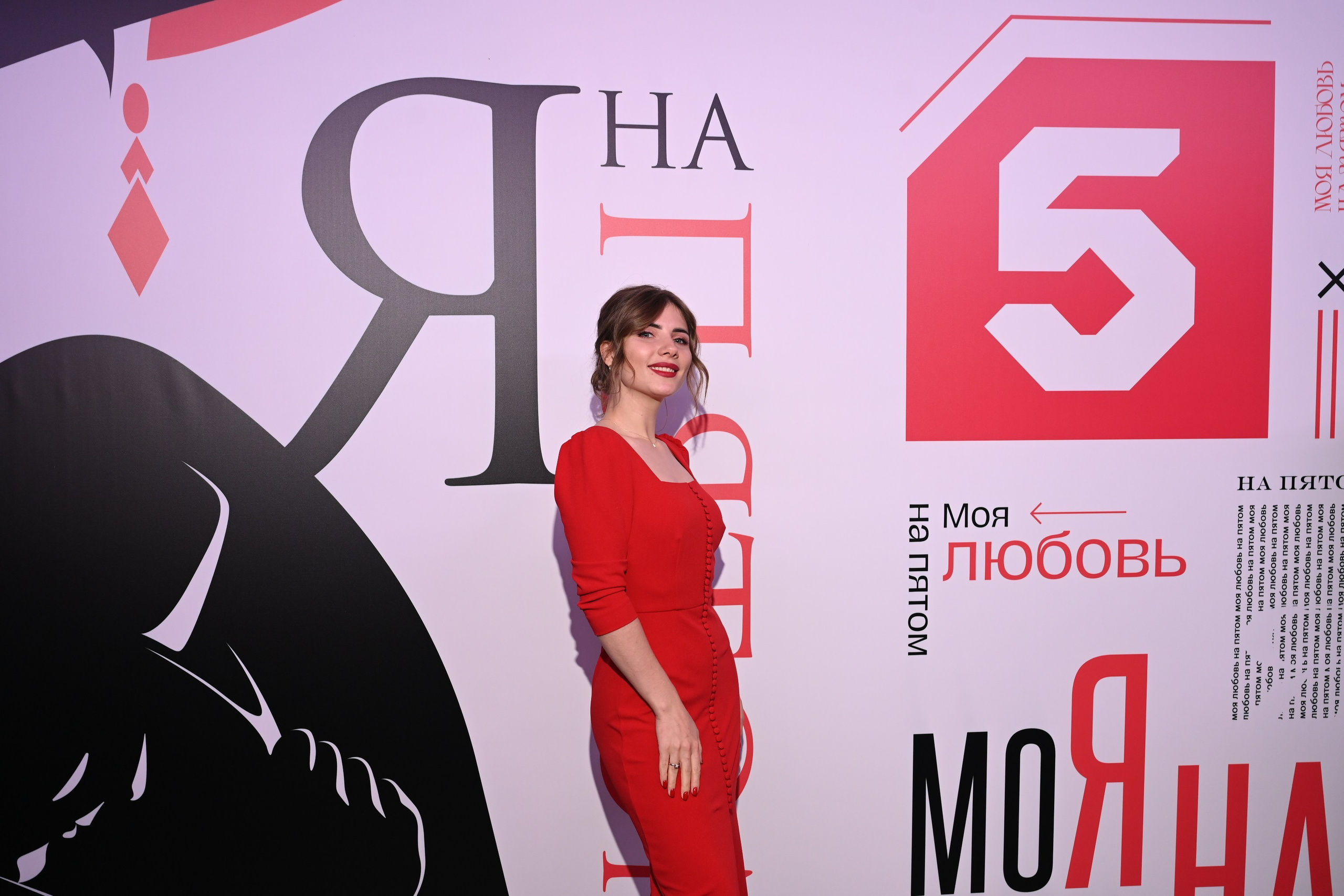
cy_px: 448
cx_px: 672
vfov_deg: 36.9
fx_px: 1344
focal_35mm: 36
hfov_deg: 53.1
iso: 640
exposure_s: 1/125
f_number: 5
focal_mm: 36
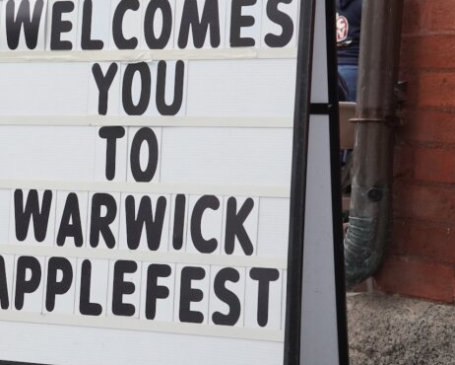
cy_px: 98
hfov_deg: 16.2
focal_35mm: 115
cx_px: -35
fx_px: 1551
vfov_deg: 13.4
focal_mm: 35
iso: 1250
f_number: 8
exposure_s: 1/320
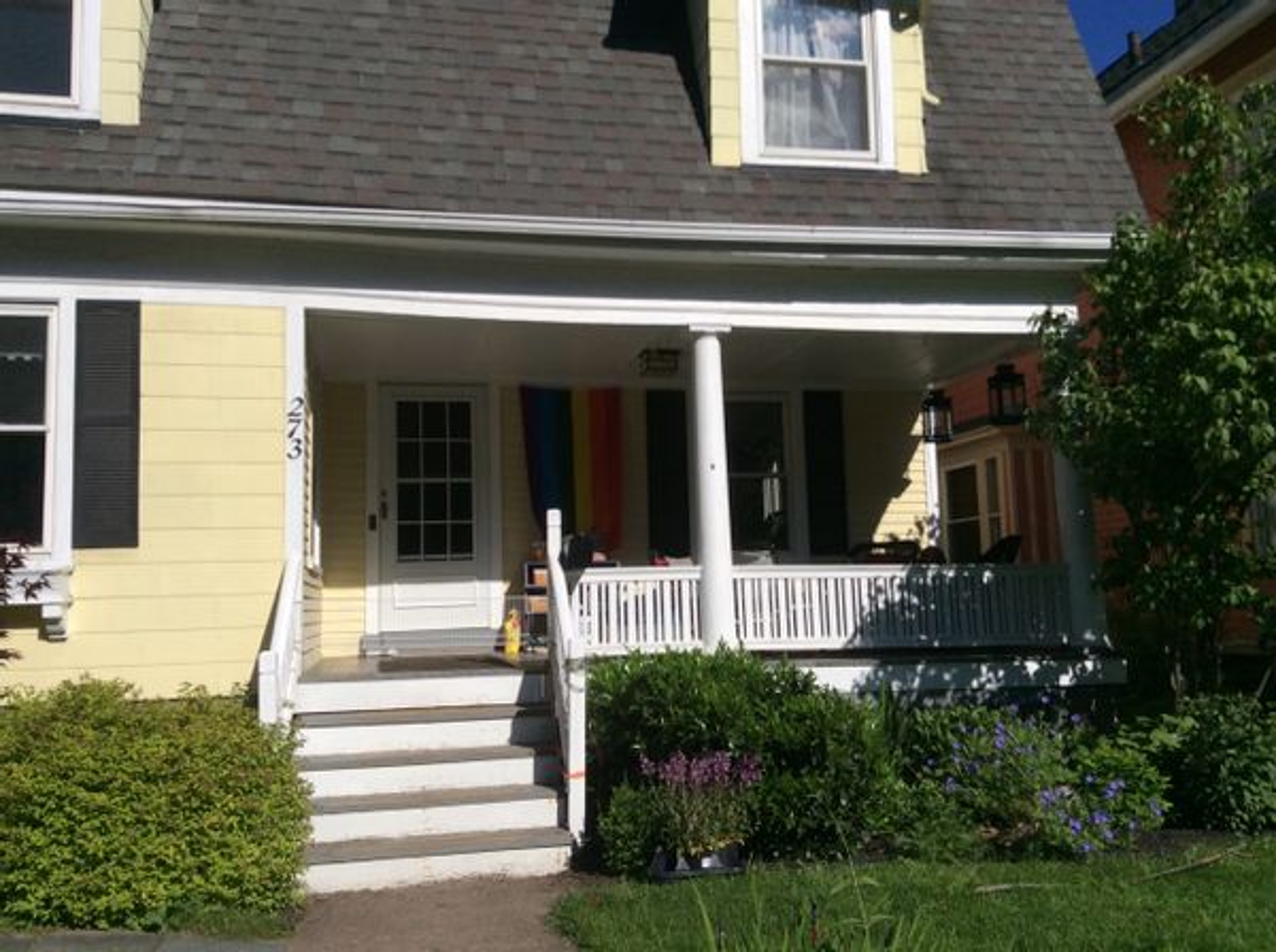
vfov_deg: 44.0
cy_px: 476
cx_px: 638
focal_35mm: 32
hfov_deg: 56.9
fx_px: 1178
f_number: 2.4
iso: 32
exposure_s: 1/3817
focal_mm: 3.3
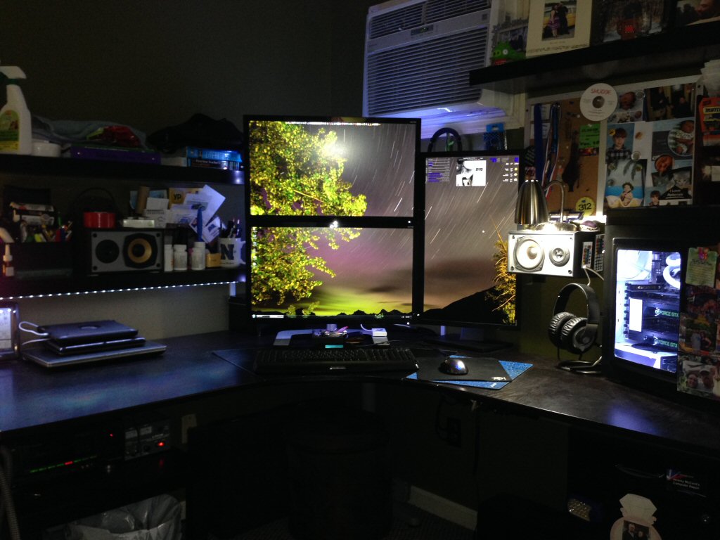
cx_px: 360
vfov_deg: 42.9
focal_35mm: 33
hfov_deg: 55.4
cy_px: 270
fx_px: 686
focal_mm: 4.12
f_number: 2.4
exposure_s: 1/20
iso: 160
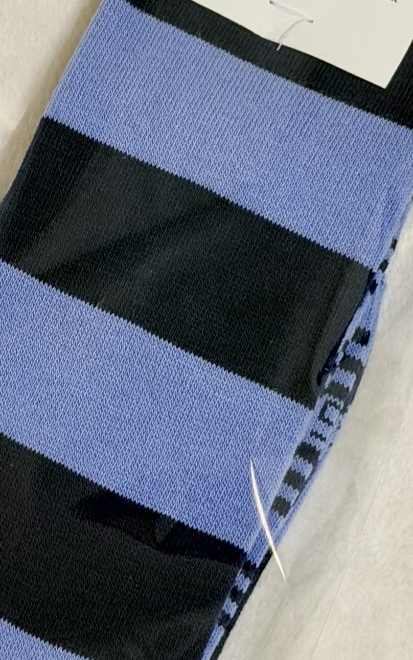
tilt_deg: -75.7
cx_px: 42
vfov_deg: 13.8
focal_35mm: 152
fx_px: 2737
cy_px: 269
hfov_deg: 8.6
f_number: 1.78
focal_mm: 6.76
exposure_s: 1/60
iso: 125
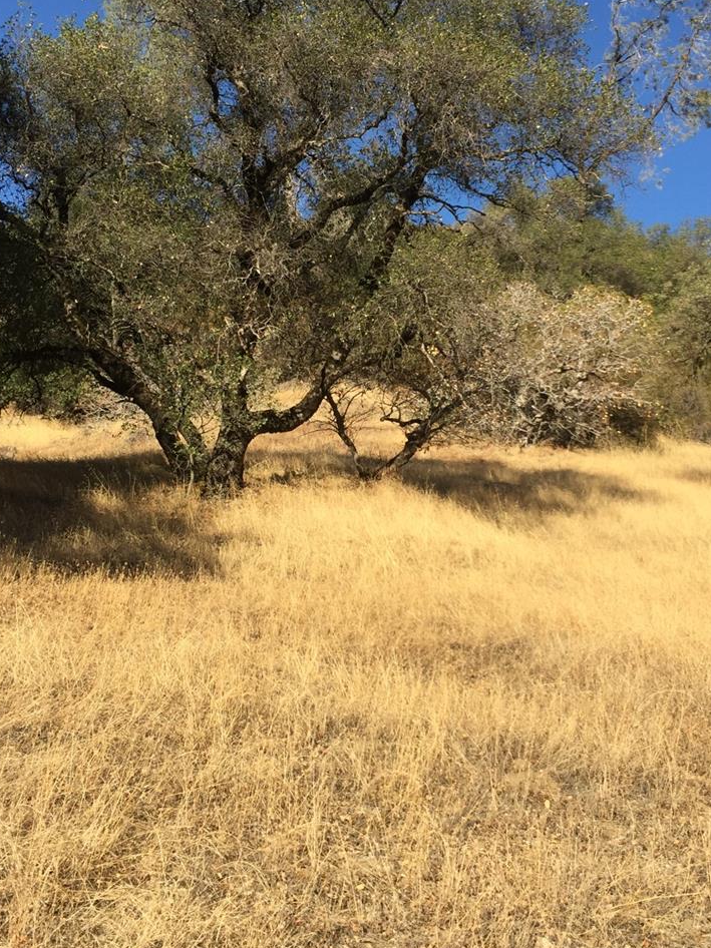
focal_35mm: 46
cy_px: 389
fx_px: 1260
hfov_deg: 31.5
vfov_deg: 41.1
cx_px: 373
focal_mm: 4.15
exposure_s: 1/1276
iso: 32
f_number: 2.2
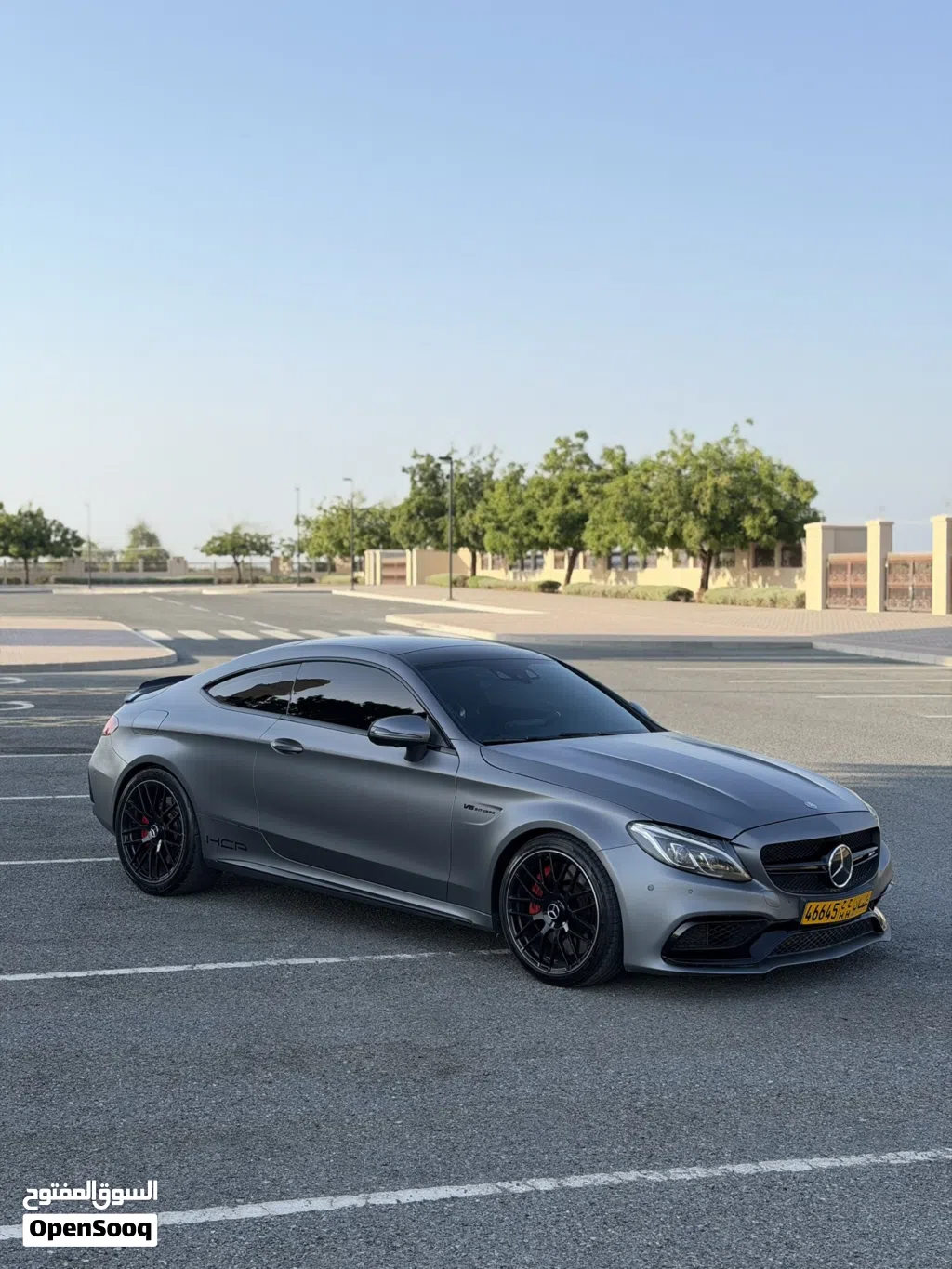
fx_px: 1760
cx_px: 476
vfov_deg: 39.7
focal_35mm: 48
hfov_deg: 30.3
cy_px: 634
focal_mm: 6.76
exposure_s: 1/928
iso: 100
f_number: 1.78
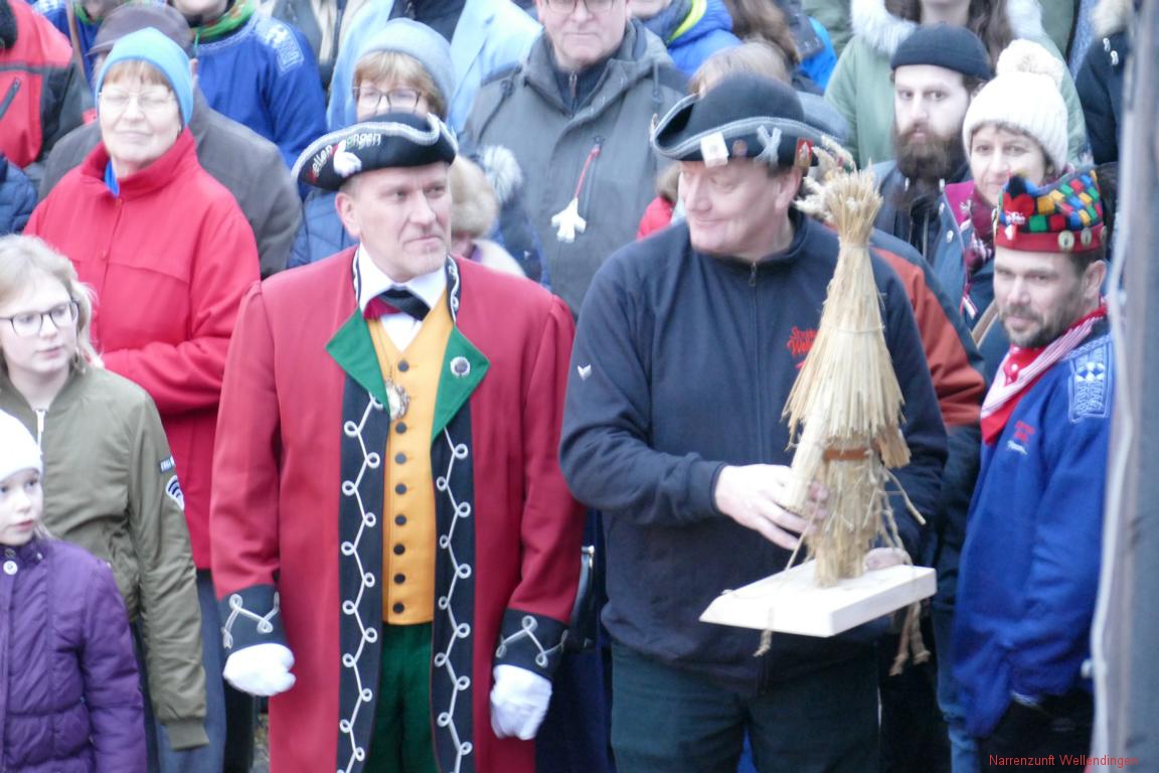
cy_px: 386
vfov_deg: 5.7
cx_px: 580
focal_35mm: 240
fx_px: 7726
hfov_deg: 8.6
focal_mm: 87.58
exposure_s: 1/13
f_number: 4
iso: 1600
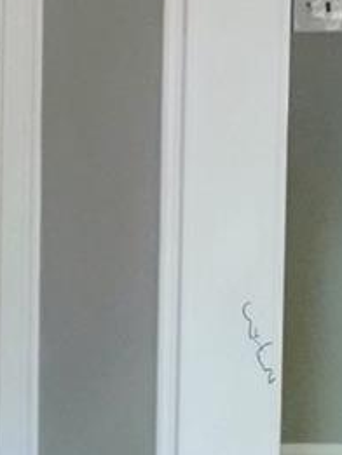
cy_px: 112
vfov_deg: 11.9
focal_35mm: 165
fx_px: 2172
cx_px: -592
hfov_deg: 8.0
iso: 1144
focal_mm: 4.26
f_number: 1.8
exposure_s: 1/60
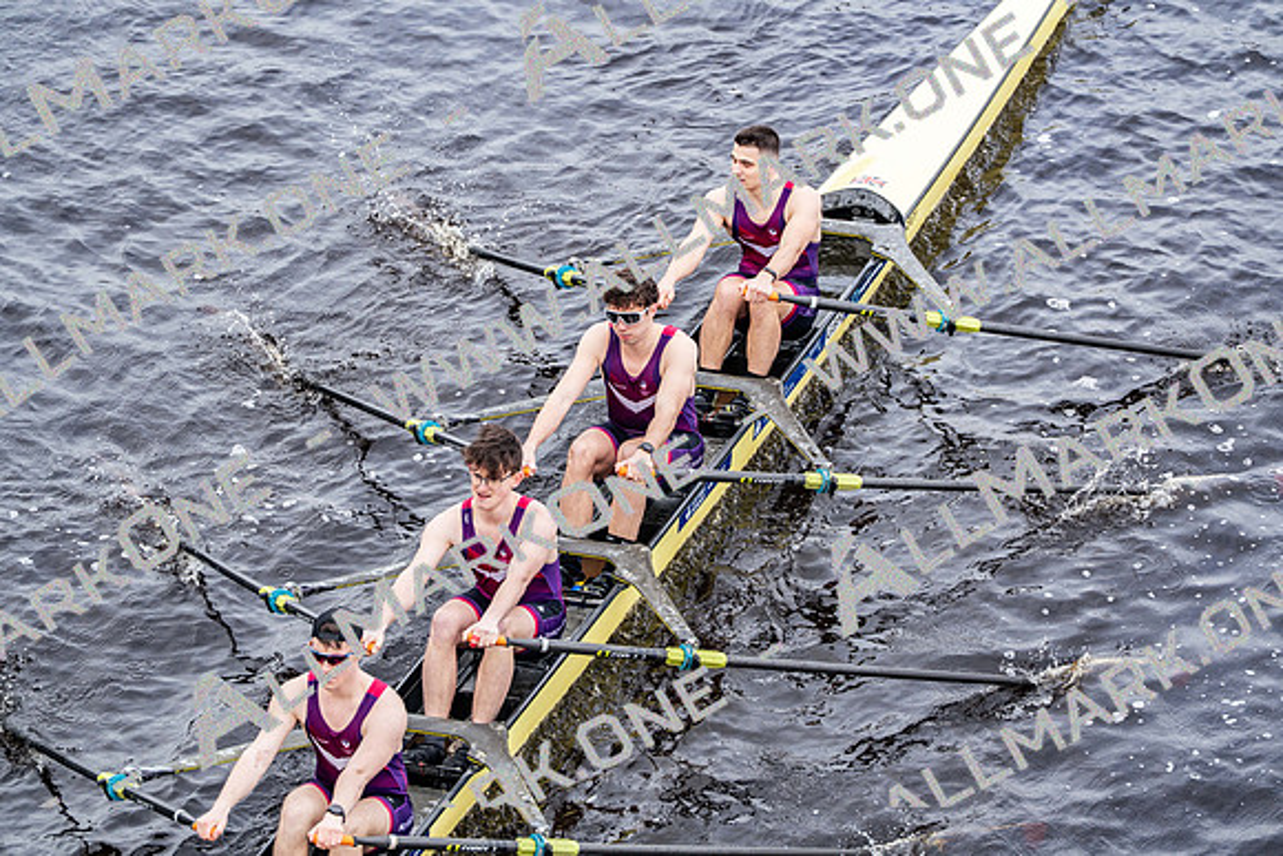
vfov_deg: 6.9
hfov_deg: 10.3
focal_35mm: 200
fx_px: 7129
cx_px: 642
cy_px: 428
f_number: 2.8
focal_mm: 200
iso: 500
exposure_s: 1/2000
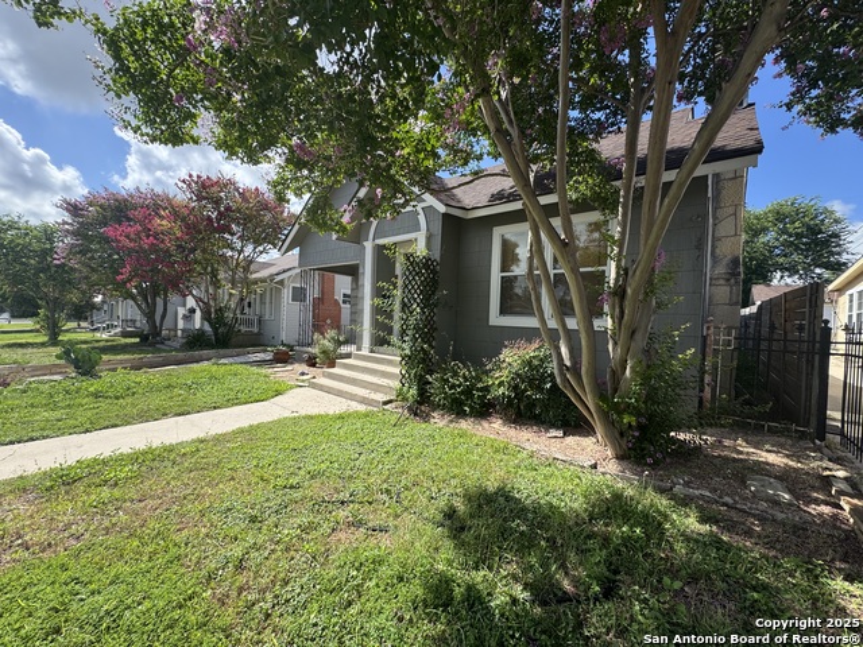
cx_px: 432
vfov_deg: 85.7
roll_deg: -2.2
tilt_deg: -0.2
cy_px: 324
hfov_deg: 102.1
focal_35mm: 14
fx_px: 349
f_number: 2.2
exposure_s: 1/779
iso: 50
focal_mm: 2.22
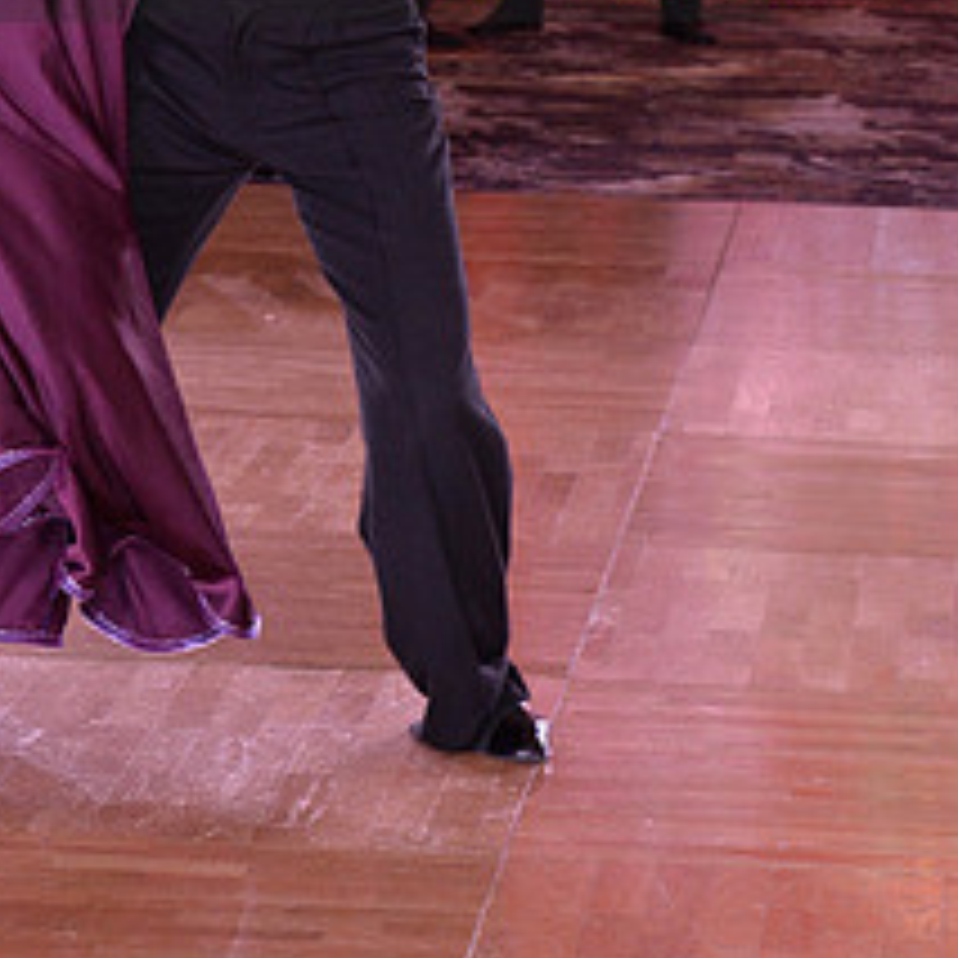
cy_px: -126
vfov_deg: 7.7
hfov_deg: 7.7
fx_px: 7108
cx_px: 151
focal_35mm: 227
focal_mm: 98
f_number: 6.3
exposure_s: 1/250
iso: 2000
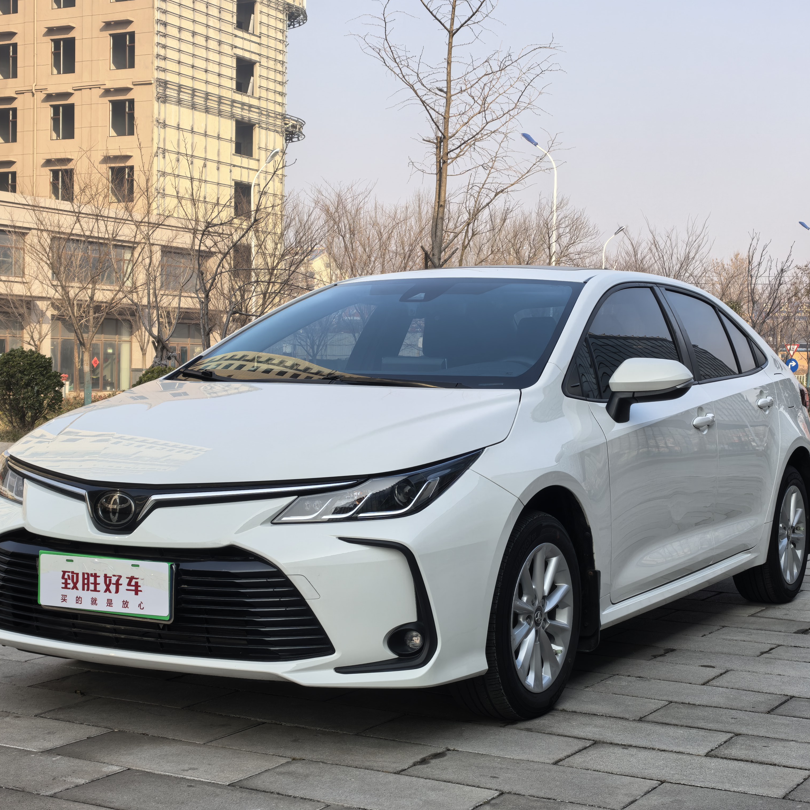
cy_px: 406
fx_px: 1509
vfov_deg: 30.0
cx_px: 422
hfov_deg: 30.0
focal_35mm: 57
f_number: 2
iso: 50
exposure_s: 1/749
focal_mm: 5.75
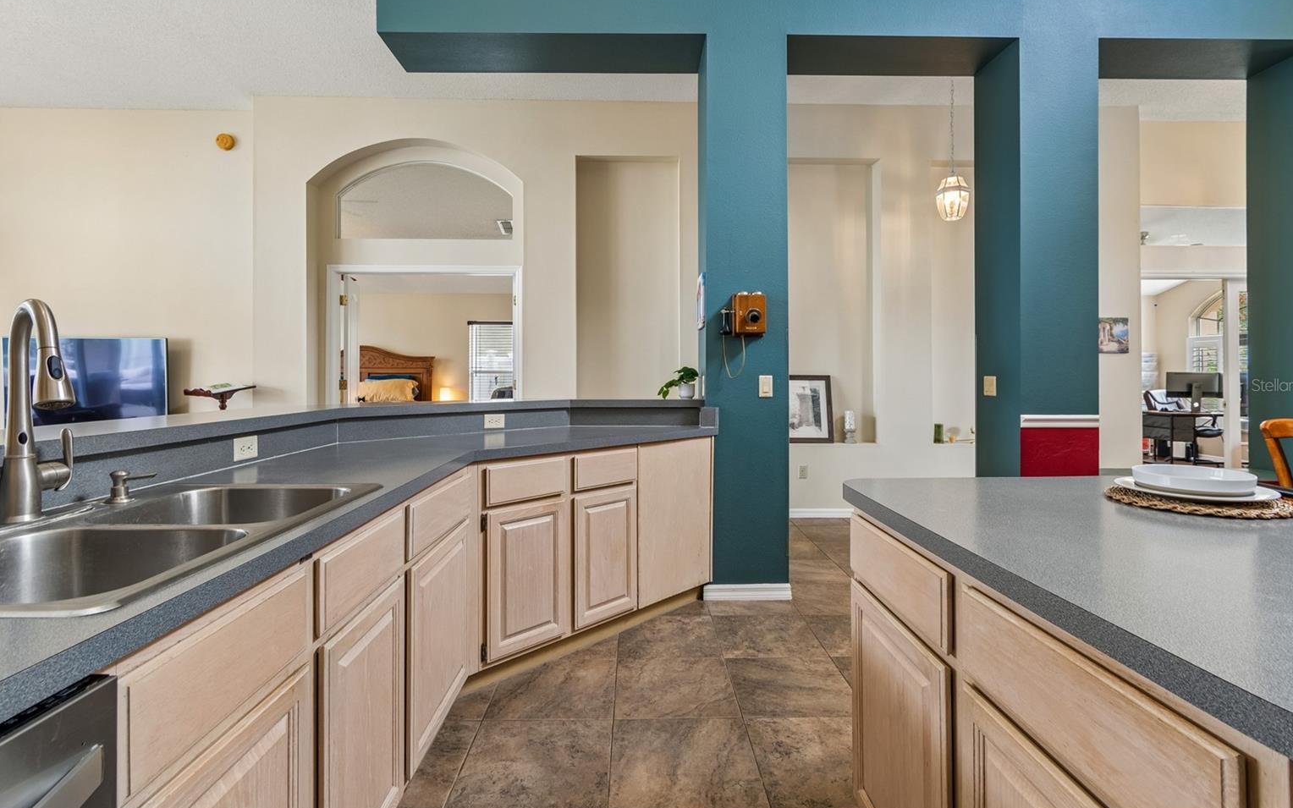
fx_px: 564
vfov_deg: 71.2
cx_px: 650
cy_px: 385
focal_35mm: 16
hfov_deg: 97.8
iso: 100
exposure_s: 1/6
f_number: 7.1
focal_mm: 10
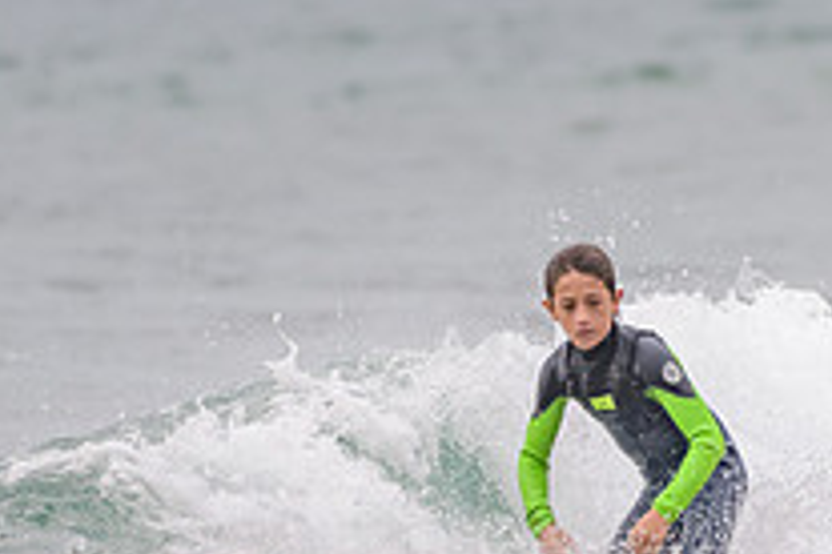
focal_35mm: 1717
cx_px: 771
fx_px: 39679
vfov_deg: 0.8
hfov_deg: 1.2
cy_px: 561
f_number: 5.6
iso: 280
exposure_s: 1/800
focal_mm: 500
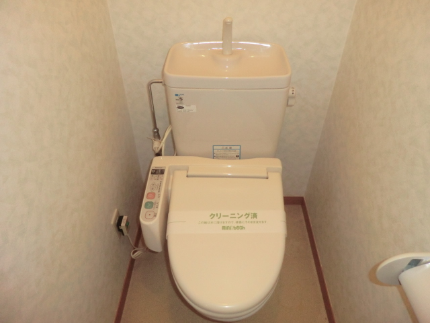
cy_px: 162
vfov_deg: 56.8
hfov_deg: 71.6
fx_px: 298
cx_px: 215
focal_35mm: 24
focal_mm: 4.3
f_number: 3.2
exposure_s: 1/60
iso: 400
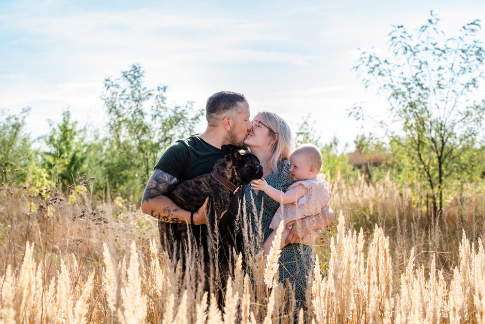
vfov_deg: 27.0
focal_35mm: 50
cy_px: 162
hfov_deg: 39.6
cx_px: 242
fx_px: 674
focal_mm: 50
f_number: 4
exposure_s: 1/1250
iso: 200
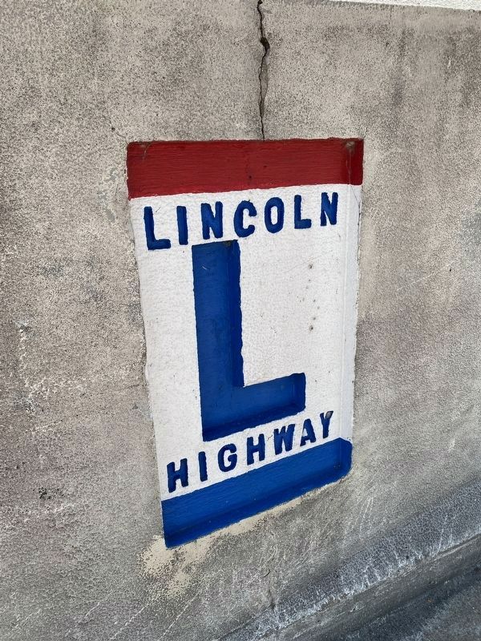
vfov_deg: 67.3
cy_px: 320
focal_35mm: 26
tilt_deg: -20.2
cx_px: 240
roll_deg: +1.0
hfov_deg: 53.1
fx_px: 482
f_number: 1.8
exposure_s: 1/1504
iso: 32
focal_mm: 4.25
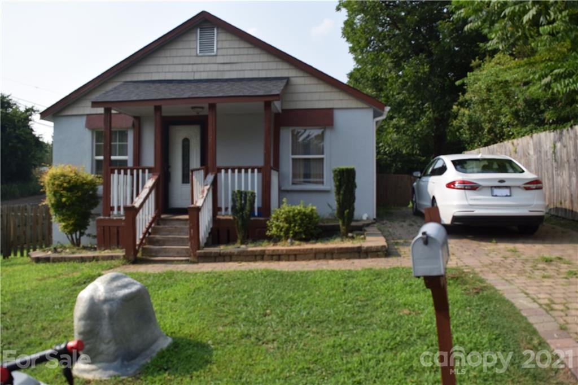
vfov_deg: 43.6
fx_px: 481
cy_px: 192
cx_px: 289
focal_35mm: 30
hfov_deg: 61.9
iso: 400
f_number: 6.3
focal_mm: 20
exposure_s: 1/1600
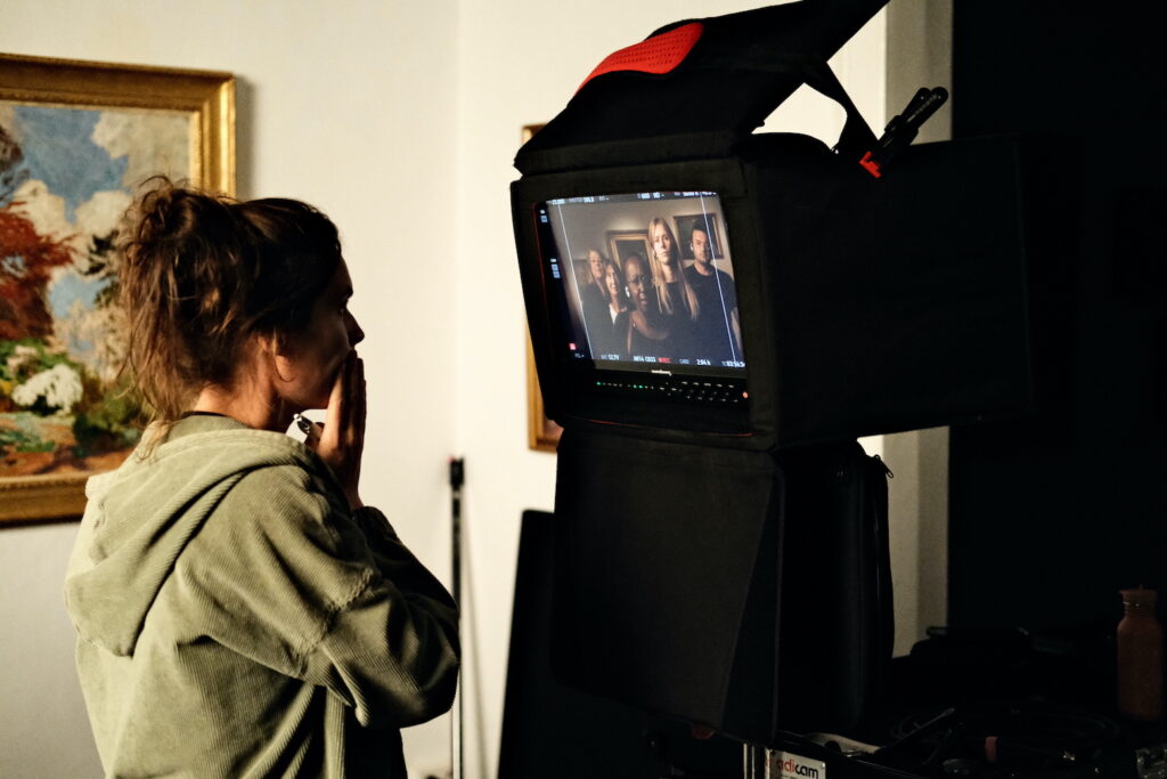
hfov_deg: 37.5
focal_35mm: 53
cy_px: 390
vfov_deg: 25.5
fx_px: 1718
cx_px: 584
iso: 5000
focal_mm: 35
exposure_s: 1/105
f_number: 2
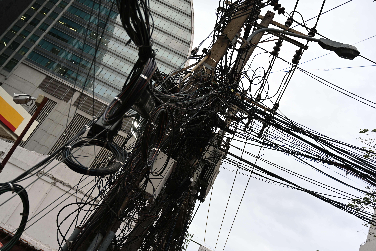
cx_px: 188
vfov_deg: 33.4
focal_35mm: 40
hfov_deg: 48.5
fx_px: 418
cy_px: 126
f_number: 4
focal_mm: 40
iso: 400
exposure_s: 1/250
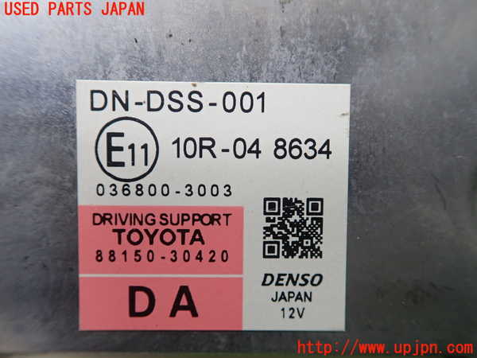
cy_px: 179
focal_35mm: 30
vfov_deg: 46.8
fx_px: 413
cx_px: 238
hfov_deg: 60.0
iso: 320
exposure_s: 1/125
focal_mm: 5.5
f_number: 2.3
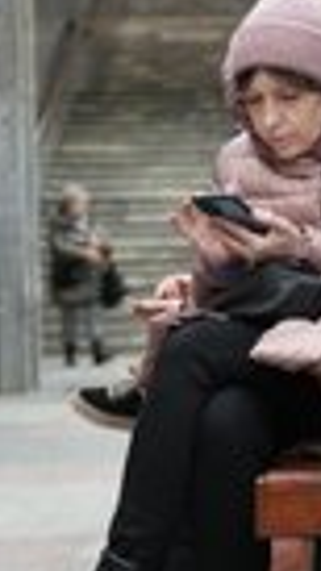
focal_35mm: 171
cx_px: 429
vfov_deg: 12.6
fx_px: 2589
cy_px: 302
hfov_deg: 7.0
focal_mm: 56
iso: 1000
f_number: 2.8
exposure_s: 1/60
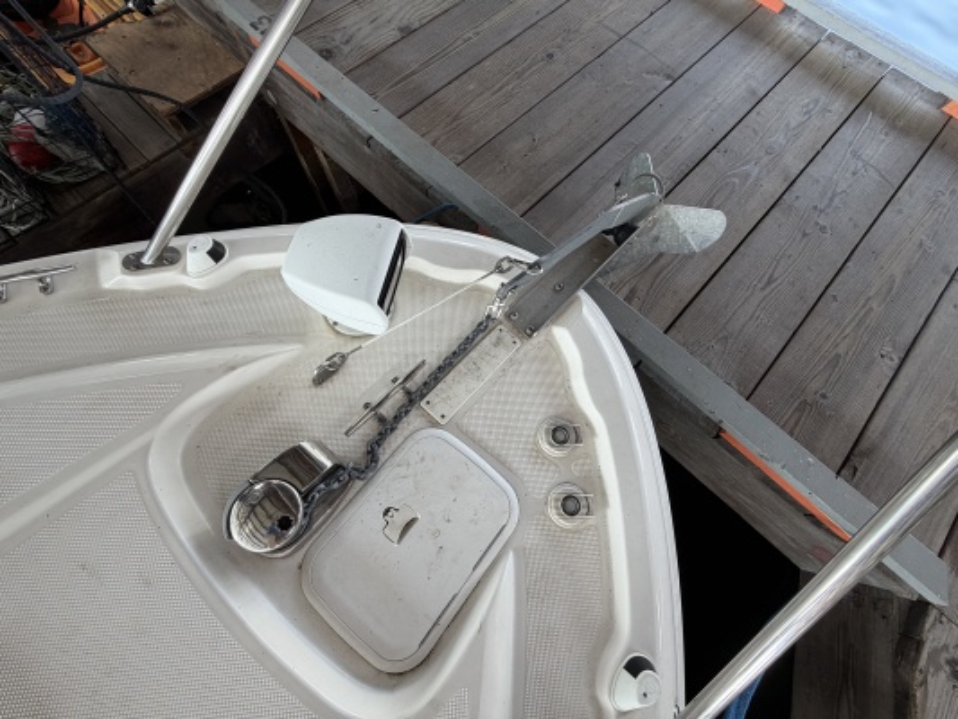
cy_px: 360
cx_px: 479
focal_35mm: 14
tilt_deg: -72.0
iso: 80
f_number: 2.2
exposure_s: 1/121
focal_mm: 2.22
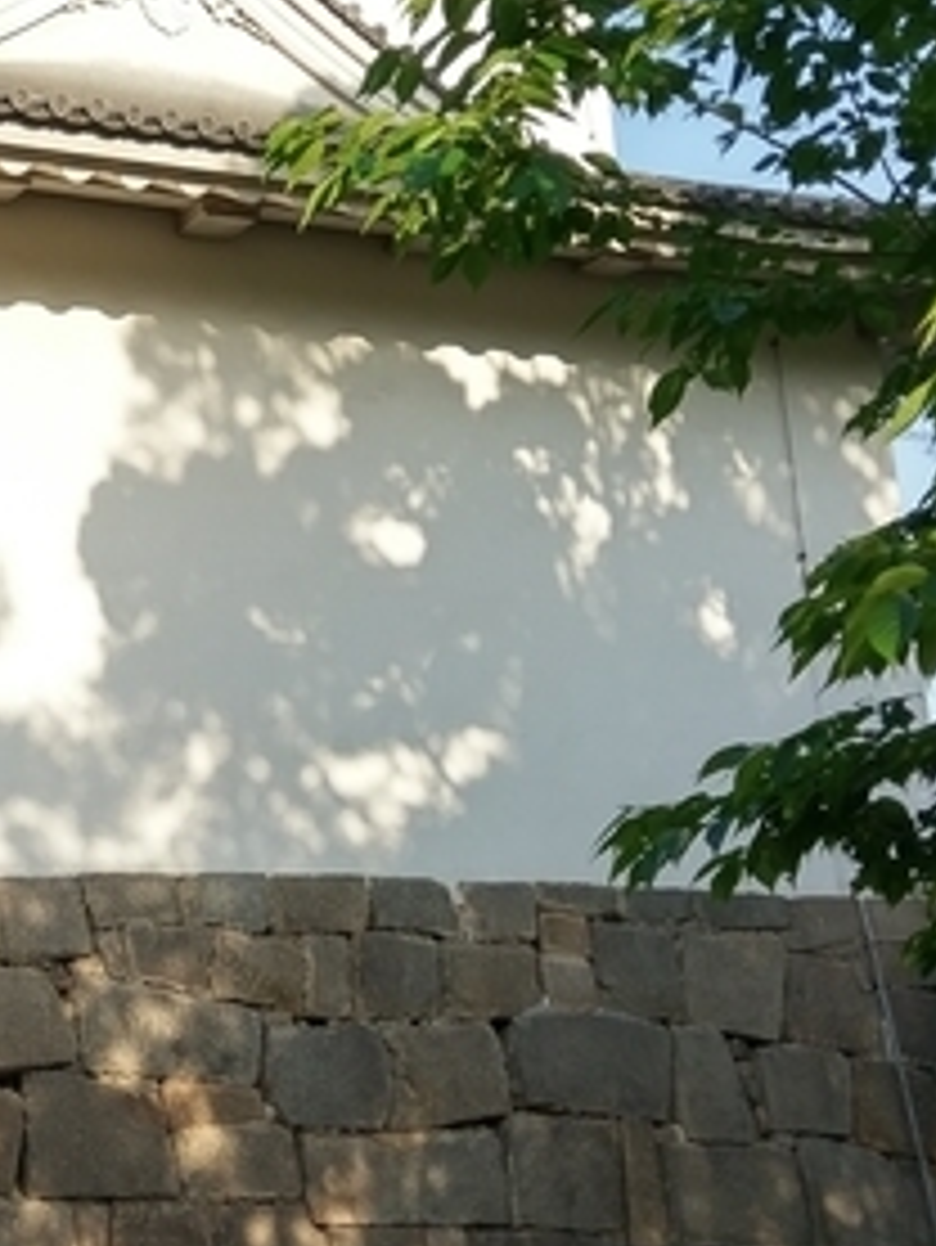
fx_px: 2702
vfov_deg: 26.0
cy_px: 576
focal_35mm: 75
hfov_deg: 19.1
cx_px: -9
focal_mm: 4.58
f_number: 1.8
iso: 100
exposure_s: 1/873
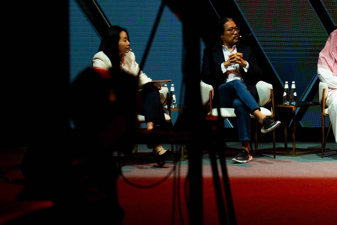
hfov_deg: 11.7
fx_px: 1610
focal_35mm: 172
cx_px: 397
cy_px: 45
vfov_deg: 8.0
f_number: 2.8
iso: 1000
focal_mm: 70
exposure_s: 1/320
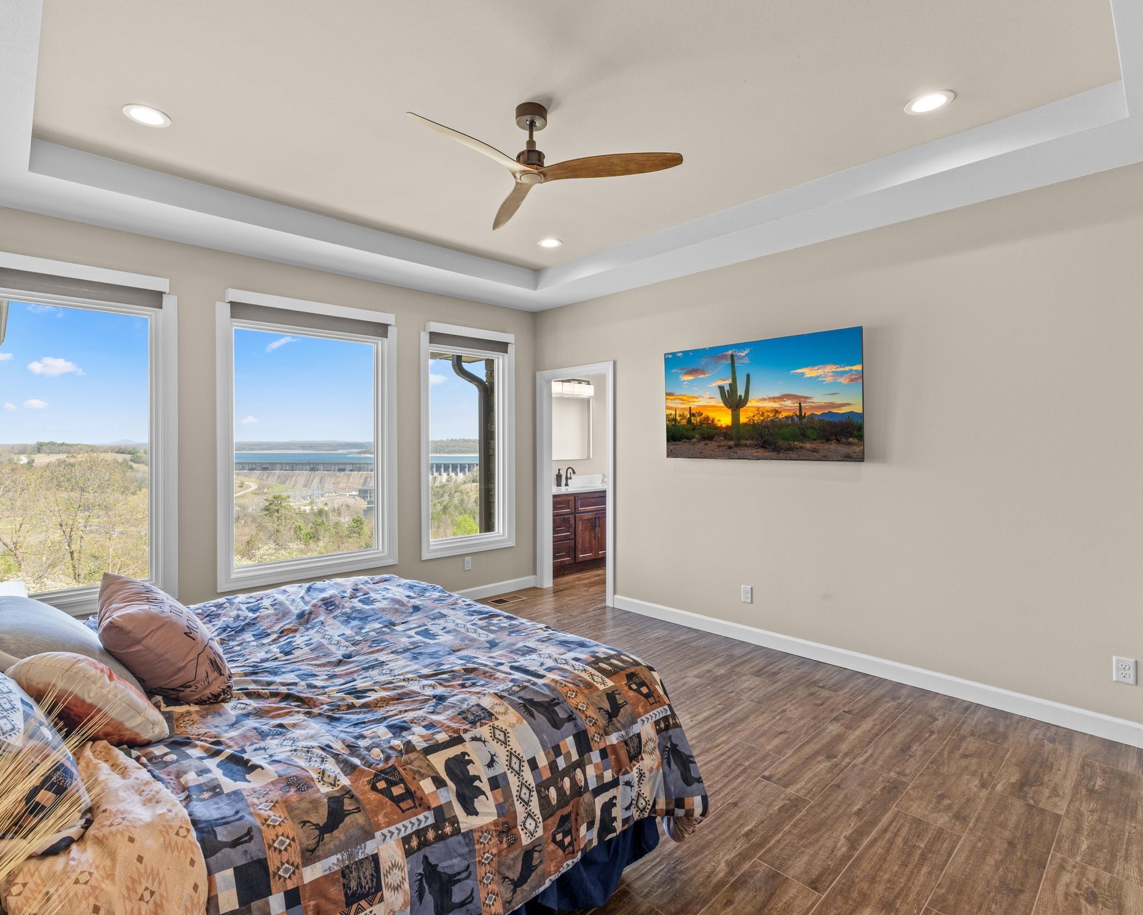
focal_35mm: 17
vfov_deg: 77.0
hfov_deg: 89.6
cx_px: 540
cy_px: 456
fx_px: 575
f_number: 9
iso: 200
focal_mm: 10
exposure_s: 1/5
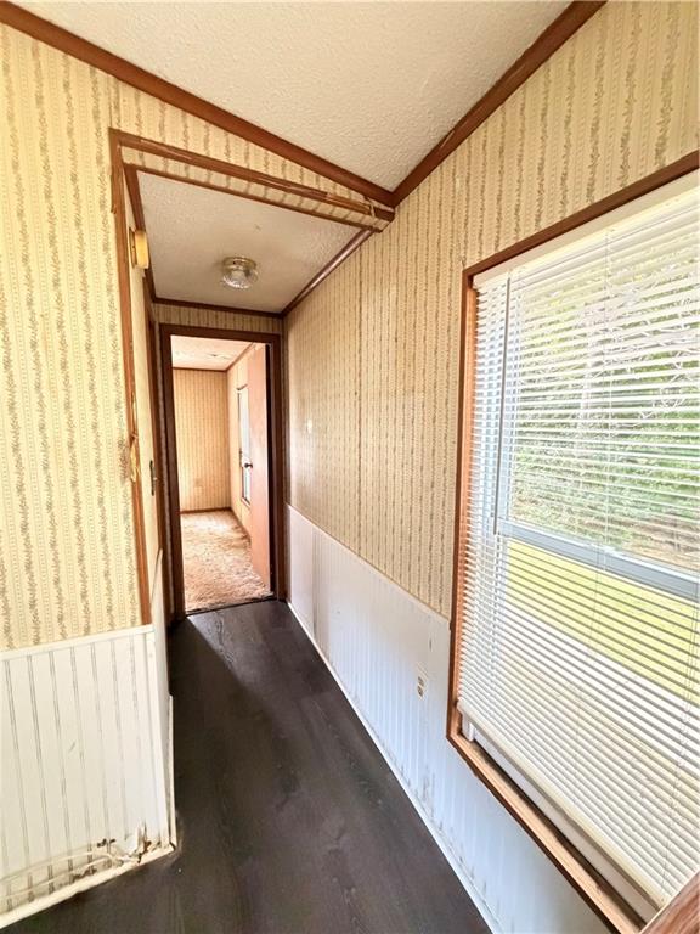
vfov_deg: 102.1
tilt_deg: -5.8
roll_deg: -1.3
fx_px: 377
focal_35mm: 14
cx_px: 350
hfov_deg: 85.7
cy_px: 467
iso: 1250
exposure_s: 1/59
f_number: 2.2
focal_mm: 2.22
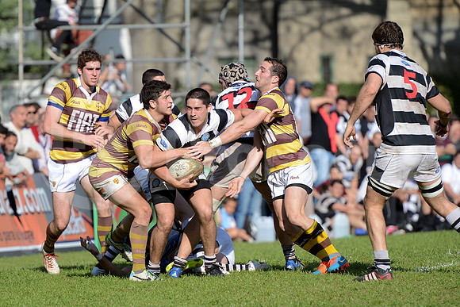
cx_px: 230
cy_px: 154
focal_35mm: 270
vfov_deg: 5.1
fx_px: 3451
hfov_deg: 7.6
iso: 320
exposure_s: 1/2000
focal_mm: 270
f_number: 4
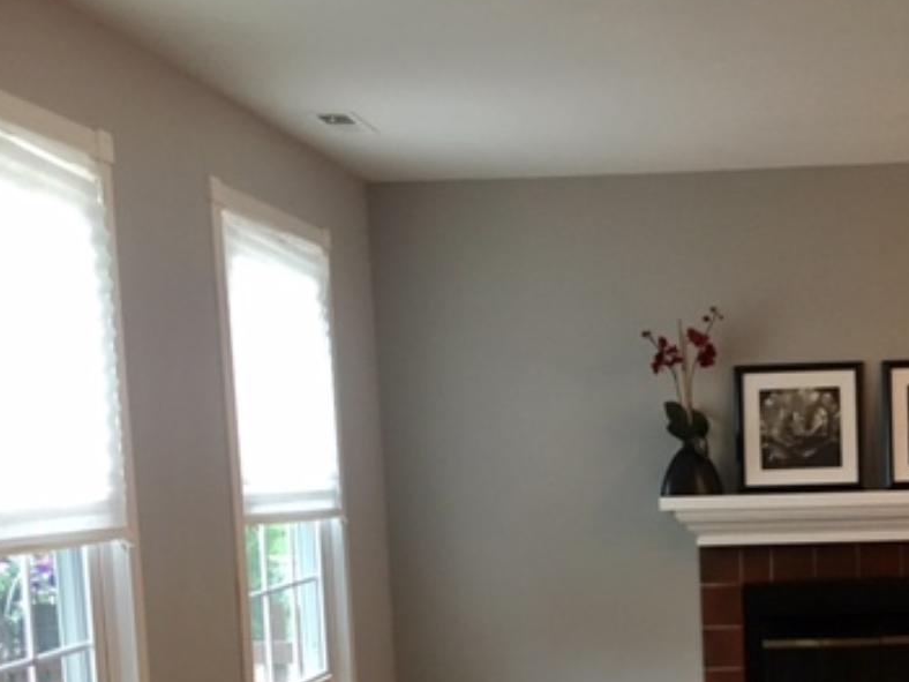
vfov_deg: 26.6
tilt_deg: -7.3
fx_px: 1392
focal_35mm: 53
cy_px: 609
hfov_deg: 35.1
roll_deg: +1.5
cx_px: 713
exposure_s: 1/30
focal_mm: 4.15
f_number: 2.2
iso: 160
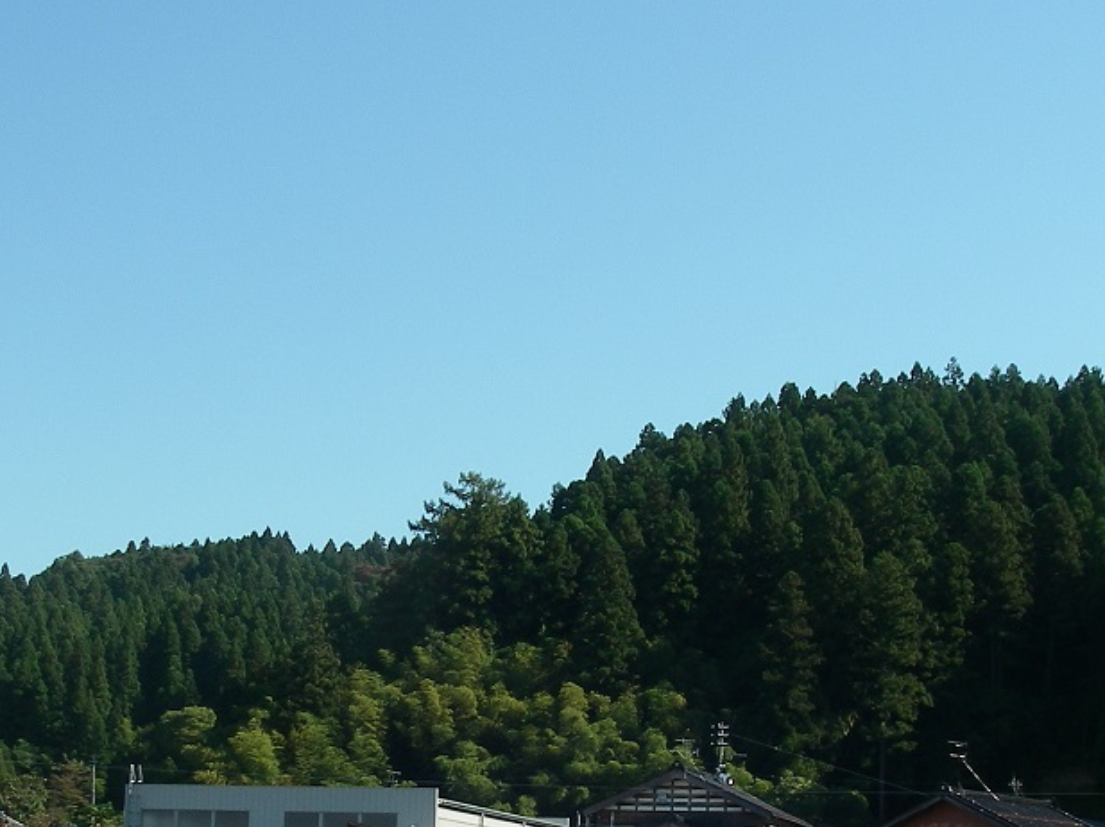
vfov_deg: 20.5
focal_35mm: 71
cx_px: 494
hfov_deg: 27.4
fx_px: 2265
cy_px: 646
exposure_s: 1/160
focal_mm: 6.3
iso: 64
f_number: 6.6
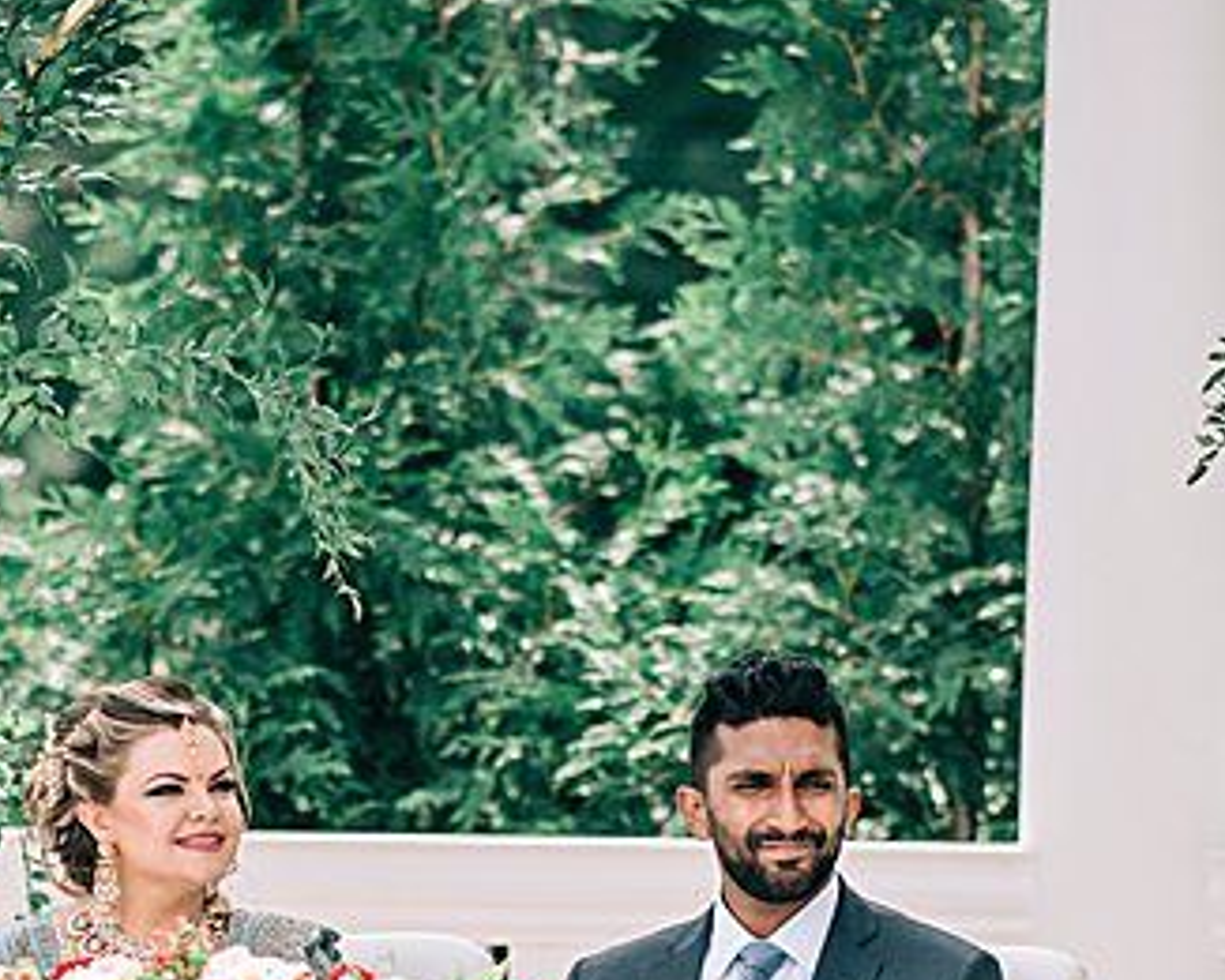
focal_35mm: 284
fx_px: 10300
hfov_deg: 6.8
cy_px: 1068
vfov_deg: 5.4
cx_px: 353
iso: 400
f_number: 1.8
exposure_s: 1/8000
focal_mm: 105
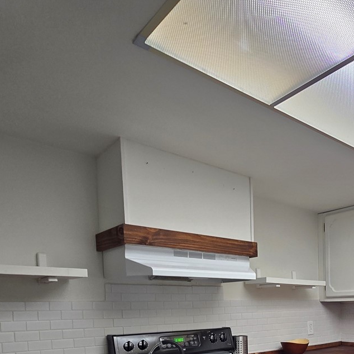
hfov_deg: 50.9
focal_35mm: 29
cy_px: 333
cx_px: 300
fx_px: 336
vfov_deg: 48.3
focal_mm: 2.2
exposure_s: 1/60
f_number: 2.2
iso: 80
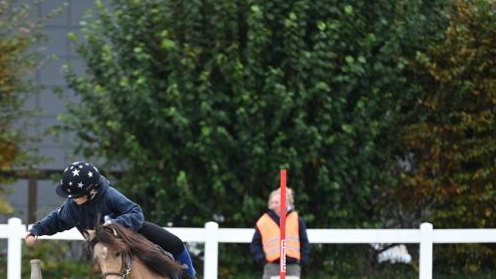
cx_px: 133
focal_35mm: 454
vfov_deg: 2.7
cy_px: 260
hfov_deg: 4.8
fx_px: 5970
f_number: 5.3
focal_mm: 270
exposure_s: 1/800
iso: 1600
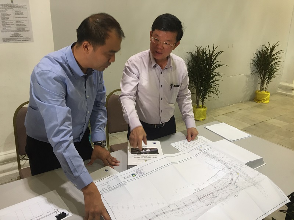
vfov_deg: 48.2
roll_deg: -4.5
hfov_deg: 61.7
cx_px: 147
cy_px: 110
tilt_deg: -15.1
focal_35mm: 29
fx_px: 246
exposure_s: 1/33
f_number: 2.2
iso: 80
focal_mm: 4.15
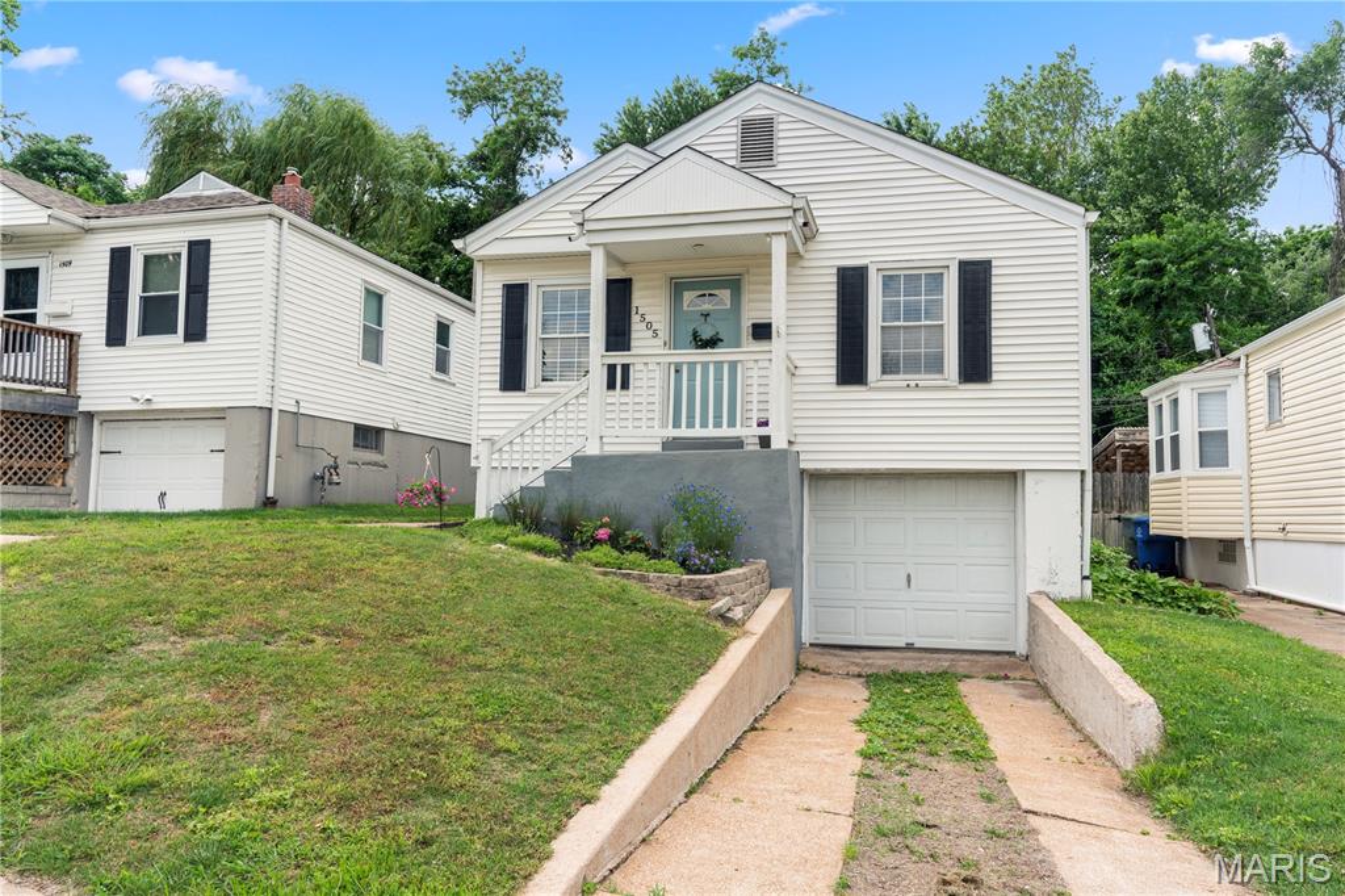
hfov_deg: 76.1
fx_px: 859
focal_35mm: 23
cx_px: 672
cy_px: 448
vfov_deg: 55.1
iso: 400
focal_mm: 23
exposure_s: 1/640
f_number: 7.1
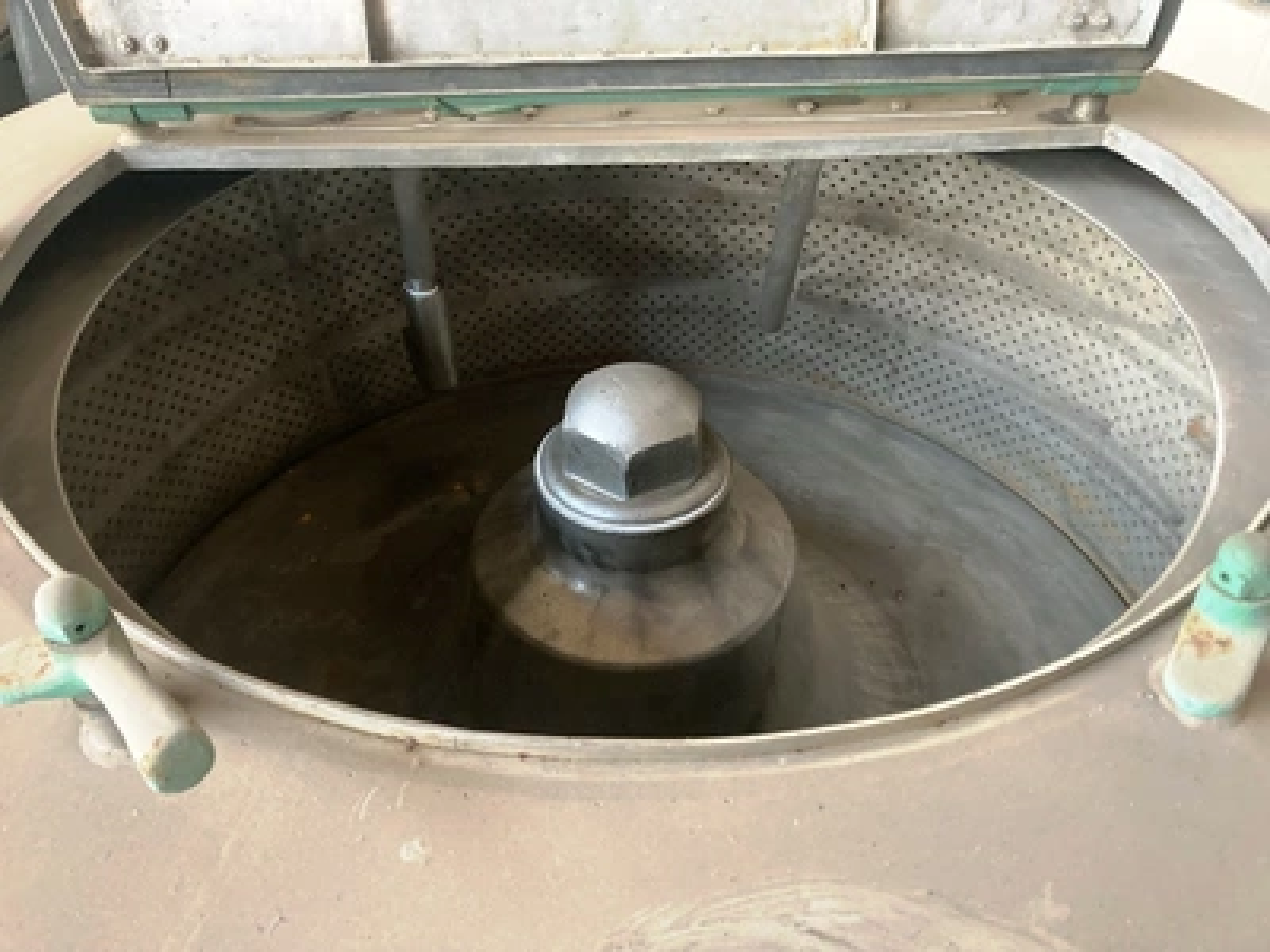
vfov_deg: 49.7
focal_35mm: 28
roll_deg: -0.4
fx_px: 1027
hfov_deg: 63.4
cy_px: 476
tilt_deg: -41.7
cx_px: 635
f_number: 1.8
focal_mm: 3.99
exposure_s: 1/30
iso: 640
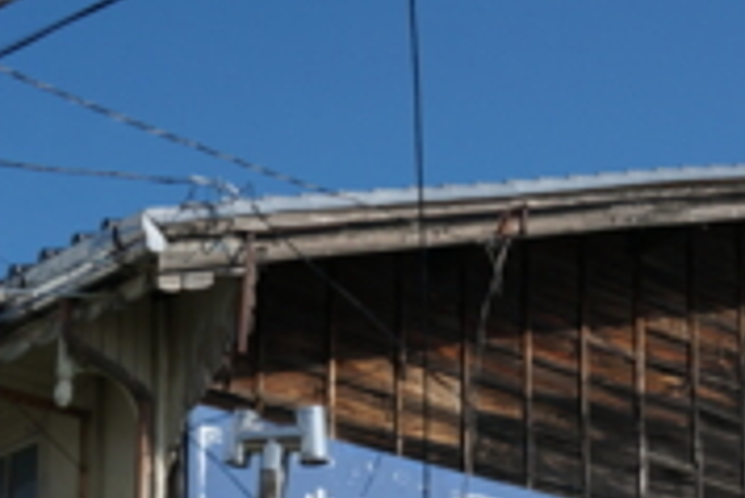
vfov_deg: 11.7
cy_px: 814
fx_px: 2299
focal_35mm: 111
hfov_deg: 18.4
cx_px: 456
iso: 100
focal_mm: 22
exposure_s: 1/250
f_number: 9
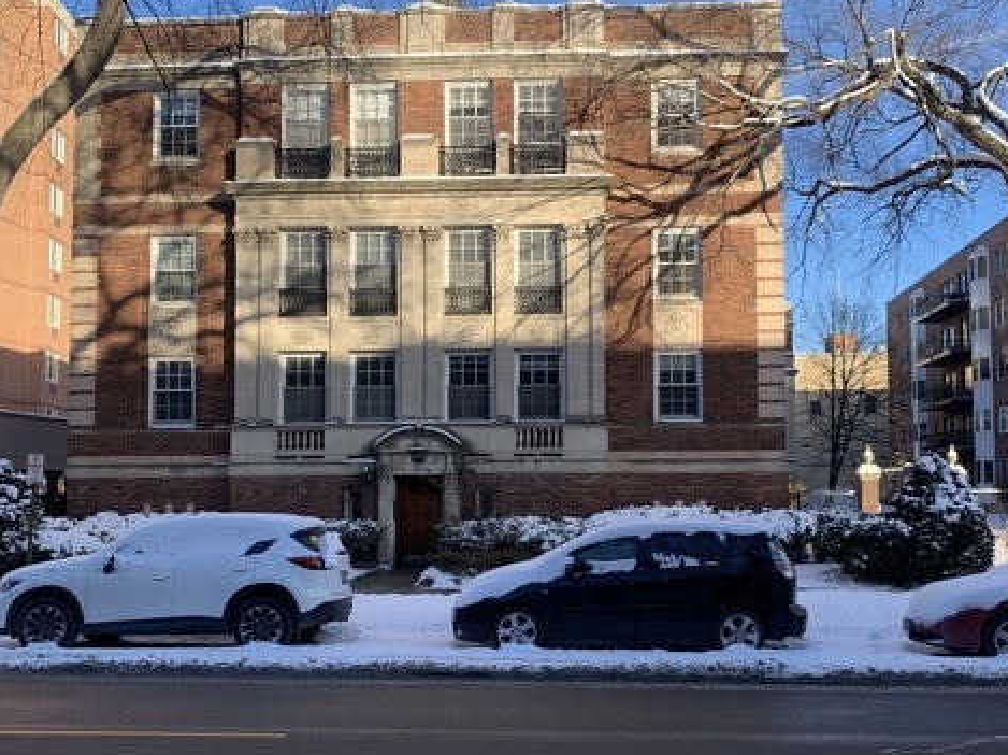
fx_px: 1077
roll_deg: -0.5
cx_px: 577
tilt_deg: +3.5
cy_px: 419
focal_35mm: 37
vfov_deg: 38.6
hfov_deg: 50.0
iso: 25
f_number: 1.8
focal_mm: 4.25
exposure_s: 1/635
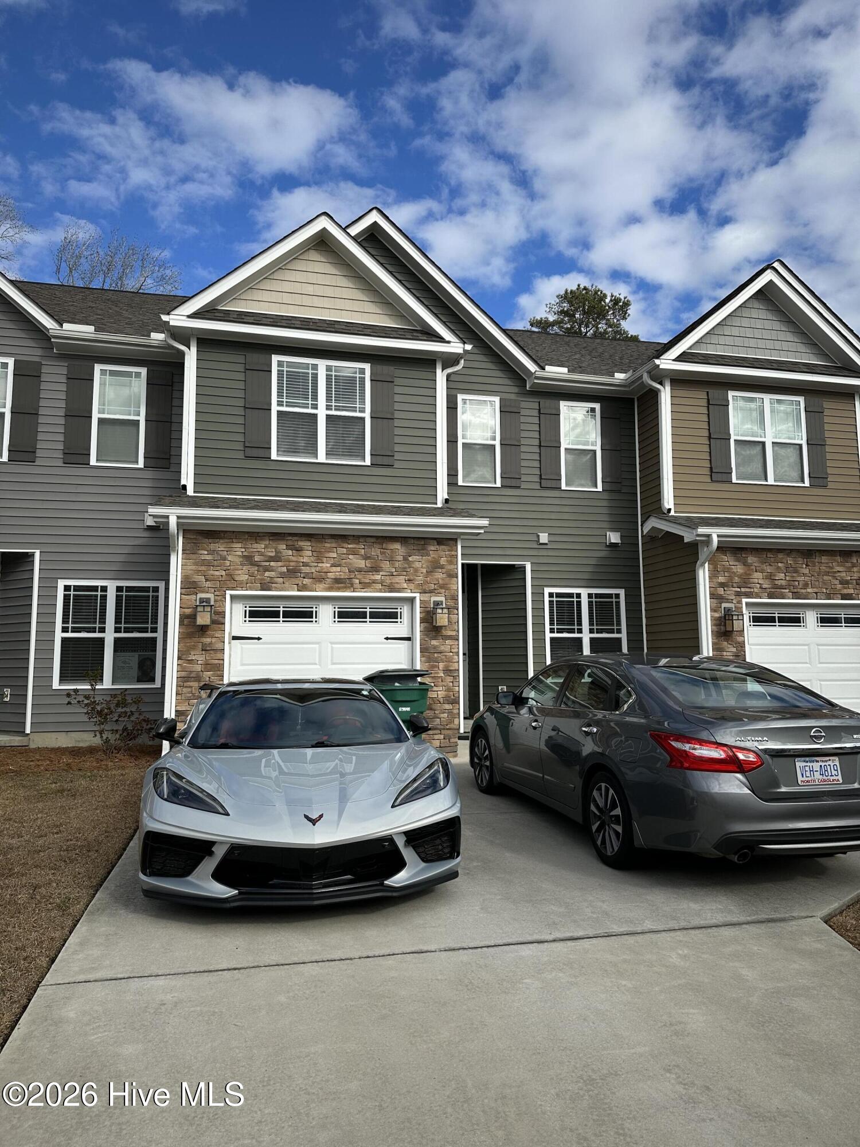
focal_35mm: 24
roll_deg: +2.4
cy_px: 574
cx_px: 430
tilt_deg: +8.7
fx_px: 795
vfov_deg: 71.6
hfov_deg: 56.8
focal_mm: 6.86
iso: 80
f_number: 1.78
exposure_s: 1/4016
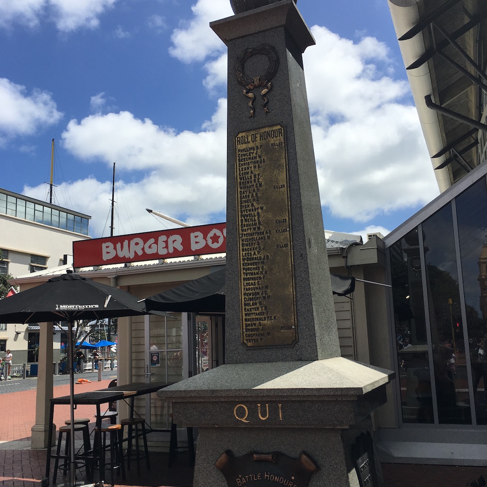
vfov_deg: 47.2
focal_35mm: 35
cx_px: 241
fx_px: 557
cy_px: 258
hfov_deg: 47.2
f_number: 2.2
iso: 25
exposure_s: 1/2747
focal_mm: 4.15
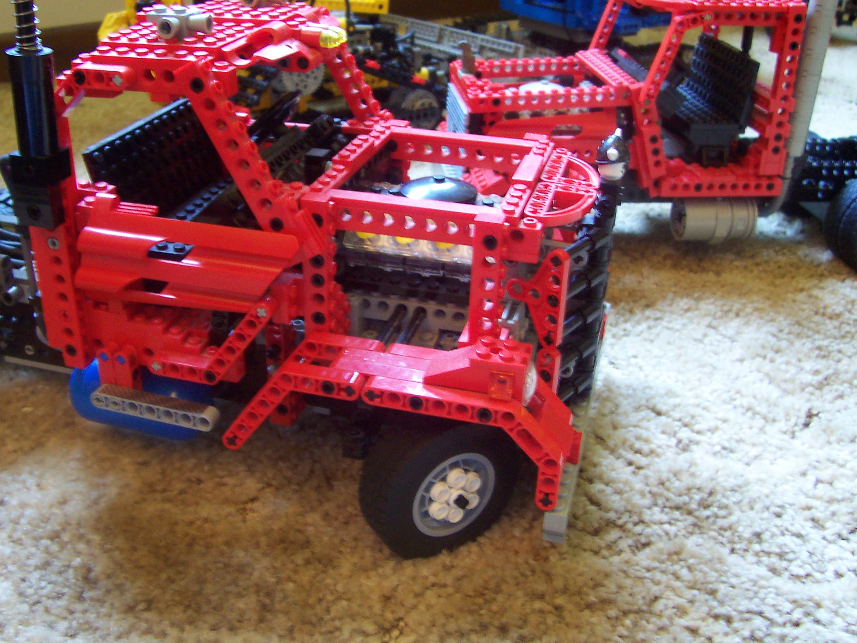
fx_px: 916
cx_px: 428
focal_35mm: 37
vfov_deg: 38.7
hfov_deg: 50.1
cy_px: 322
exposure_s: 1/8
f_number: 2.8
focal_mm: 5.6
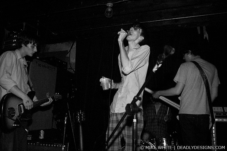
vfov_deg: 43.6
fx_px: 189
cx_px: 114
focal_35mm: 30
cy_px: 76
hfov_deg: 62.0
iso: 1600
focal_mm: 20
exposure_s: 1/30
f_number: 2.8
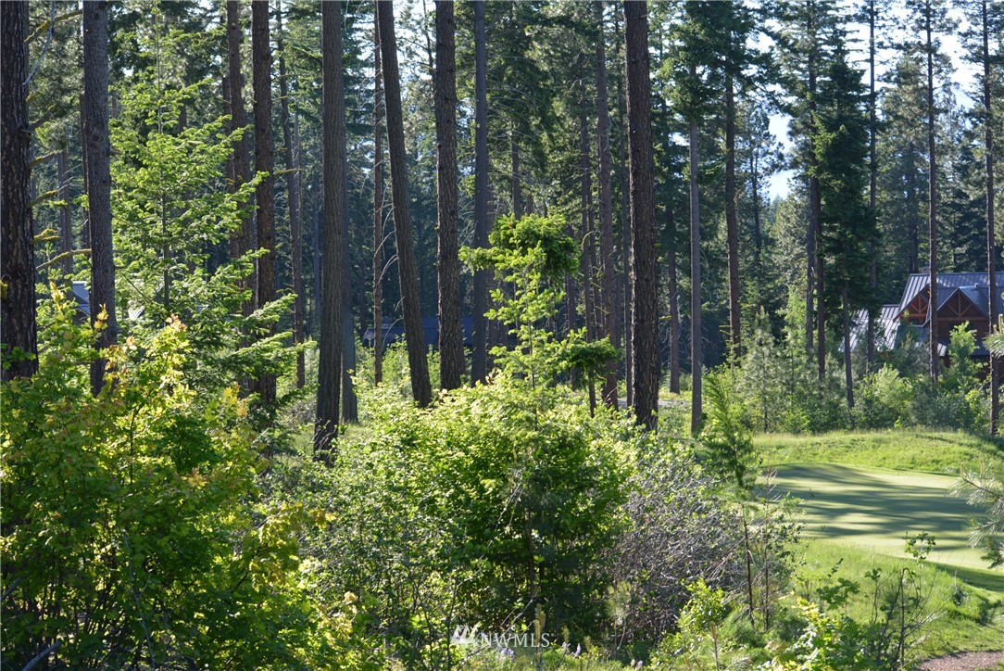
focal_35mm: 87
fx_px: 2428
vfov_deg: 15.7
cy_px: 336
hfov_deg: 23.4
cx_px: 502
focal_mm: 58
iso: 200
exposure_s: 1/160
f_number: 6.3
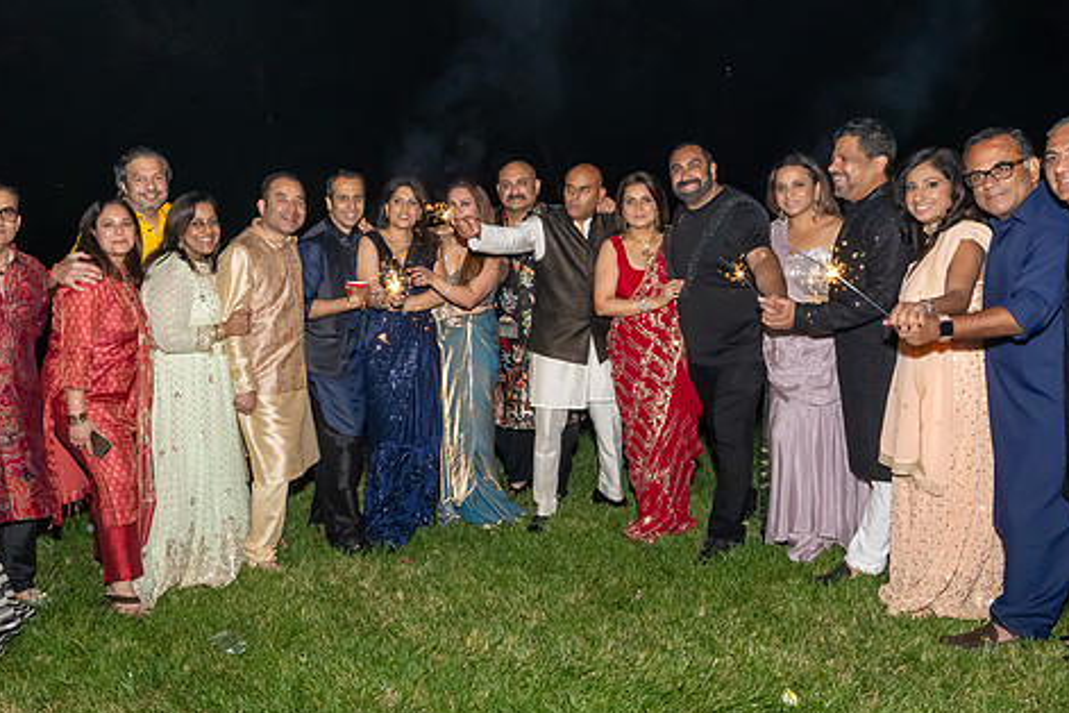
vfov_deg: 41.1
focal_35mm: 32
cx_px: 444
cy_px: 337
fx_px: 950
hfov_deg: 58.4
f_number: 9
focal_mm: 17
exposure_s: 1/250
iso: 1250
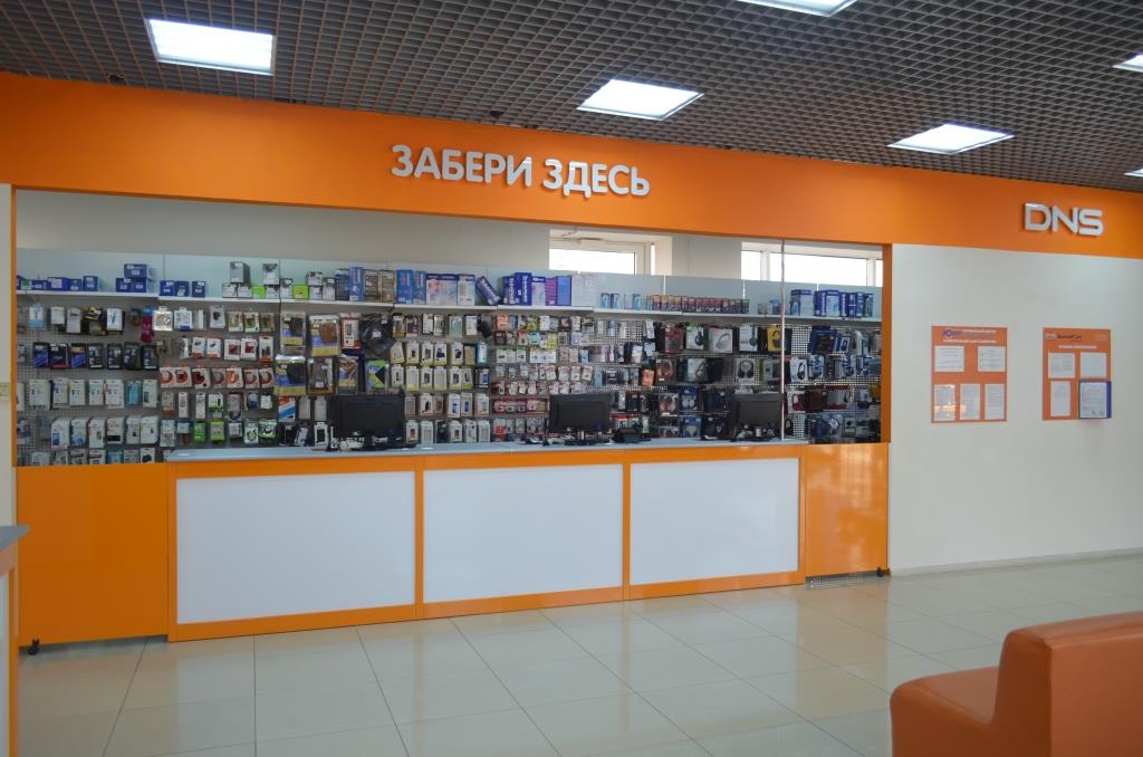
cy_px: 378
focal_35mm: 27
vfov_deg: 47.7
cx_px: 572
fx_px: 855
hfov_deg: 67.5
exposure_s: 1/100
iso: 400
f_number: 5
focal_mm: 18
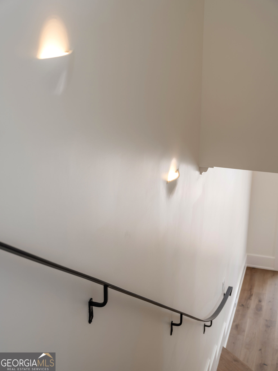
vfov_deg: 37.5
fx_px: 546
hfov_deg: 28.6
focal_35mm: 51
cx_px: 139
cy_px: 186
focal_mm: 64
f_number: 8
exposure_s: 1/10
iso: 100
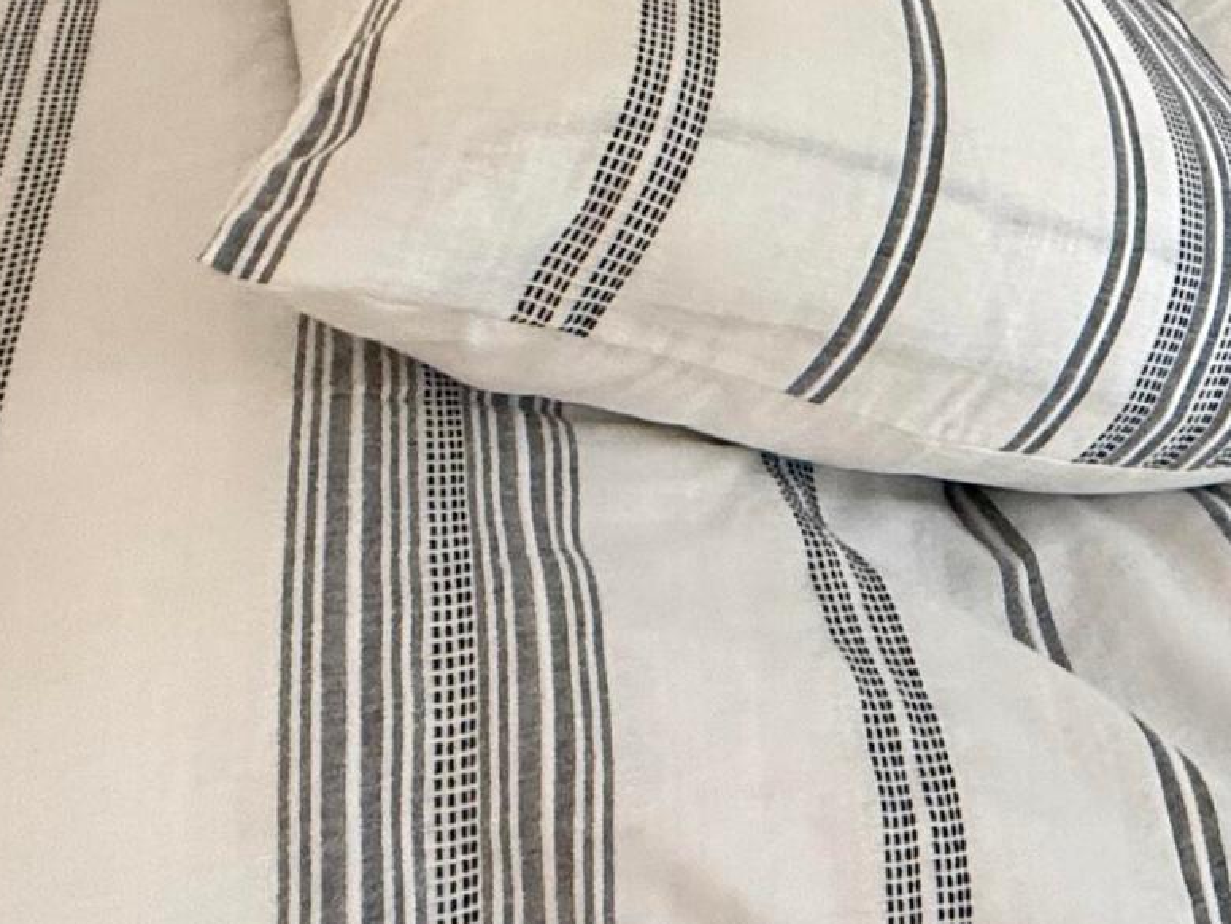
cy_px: -665
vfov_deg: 20.9
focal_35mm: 52
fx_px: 1850
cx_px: 1790
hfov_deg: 27.2
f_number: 2.2
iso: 250
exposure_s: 1/120
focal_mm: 2.22
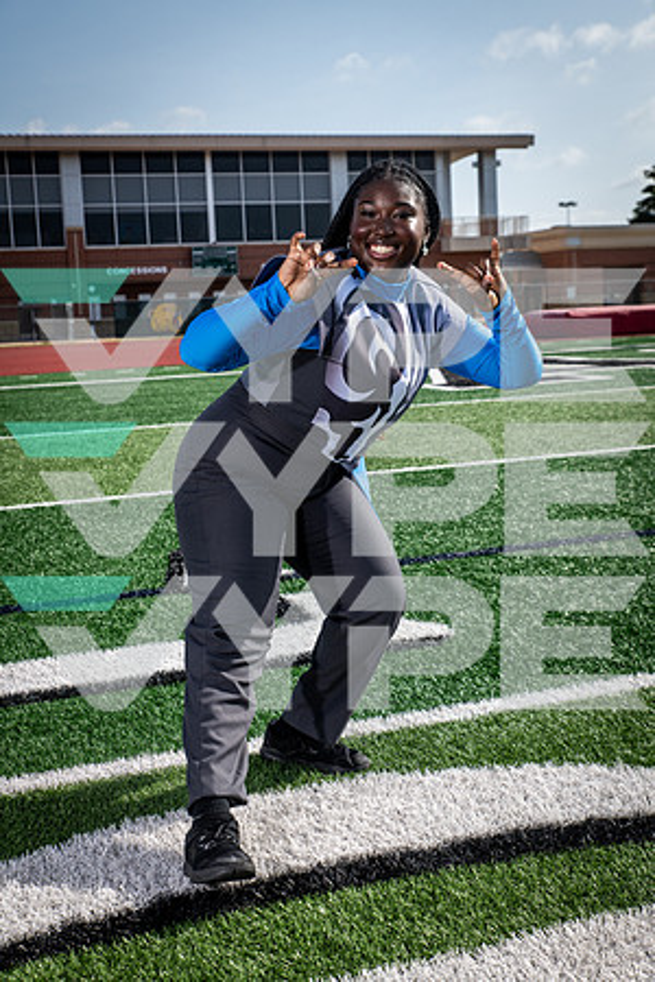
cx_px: 328
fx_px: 1310
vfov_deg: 41.1
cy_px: 491
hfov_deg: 28.1
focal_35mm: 48
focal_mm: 48
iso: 125
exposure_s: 1/400
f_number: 7.1
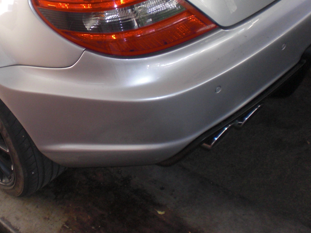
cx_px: 71
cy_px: 62
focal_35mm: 61
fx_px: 548
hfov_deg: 31.0
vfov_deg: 23.8
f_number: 3.1
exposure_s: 1/30
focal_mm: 6.3
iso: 200
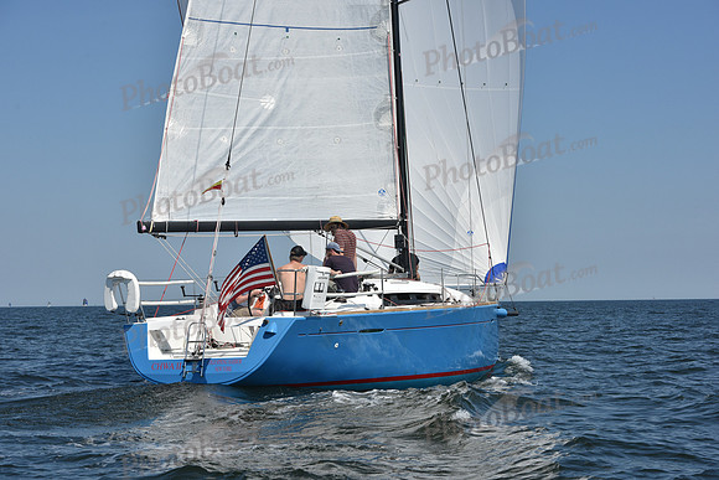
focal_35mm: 70
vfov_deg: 19.5
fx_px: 1398
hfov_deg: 28.8
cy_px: 240
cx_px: 360
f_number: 9
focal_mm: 70
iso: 250
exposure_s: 1/1250
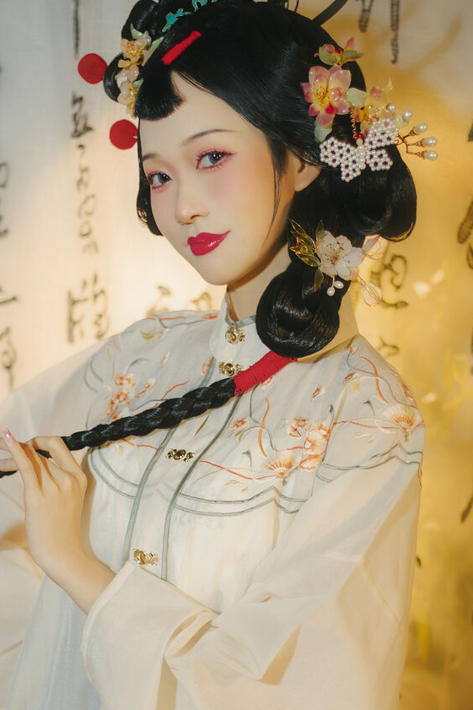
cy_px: 490
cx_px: 201
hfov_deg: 12.8
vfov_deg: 19.0
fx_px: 2108
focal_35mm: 107
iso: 100
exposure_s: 1/125
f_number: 1.8
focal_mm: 50
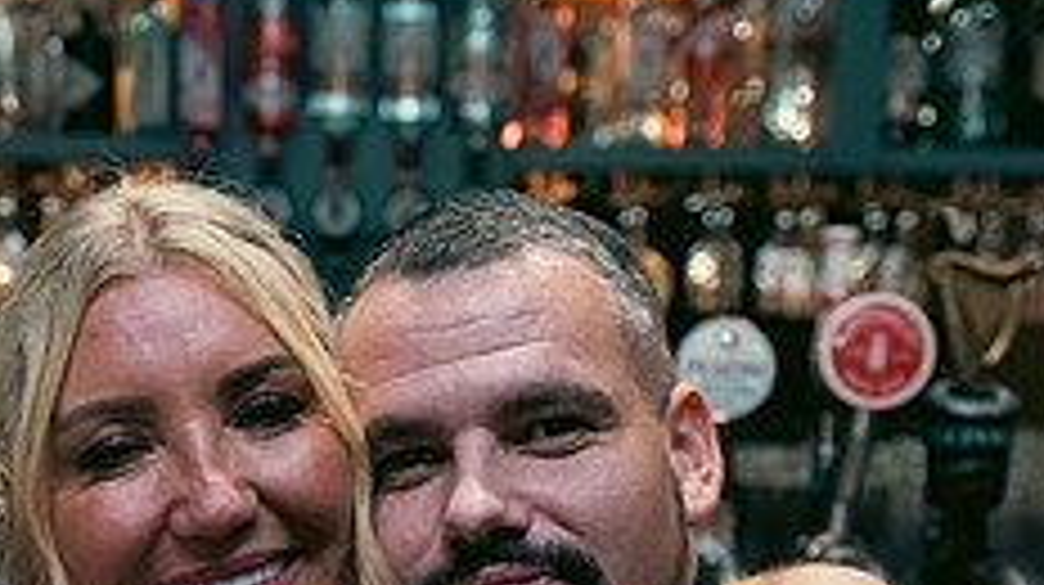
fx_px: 2323
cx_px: 292
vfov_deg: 13.9
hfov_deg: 25.1
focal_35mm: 84
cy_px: 731
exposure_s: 1/160
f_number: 3.5
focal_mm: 32
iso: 800
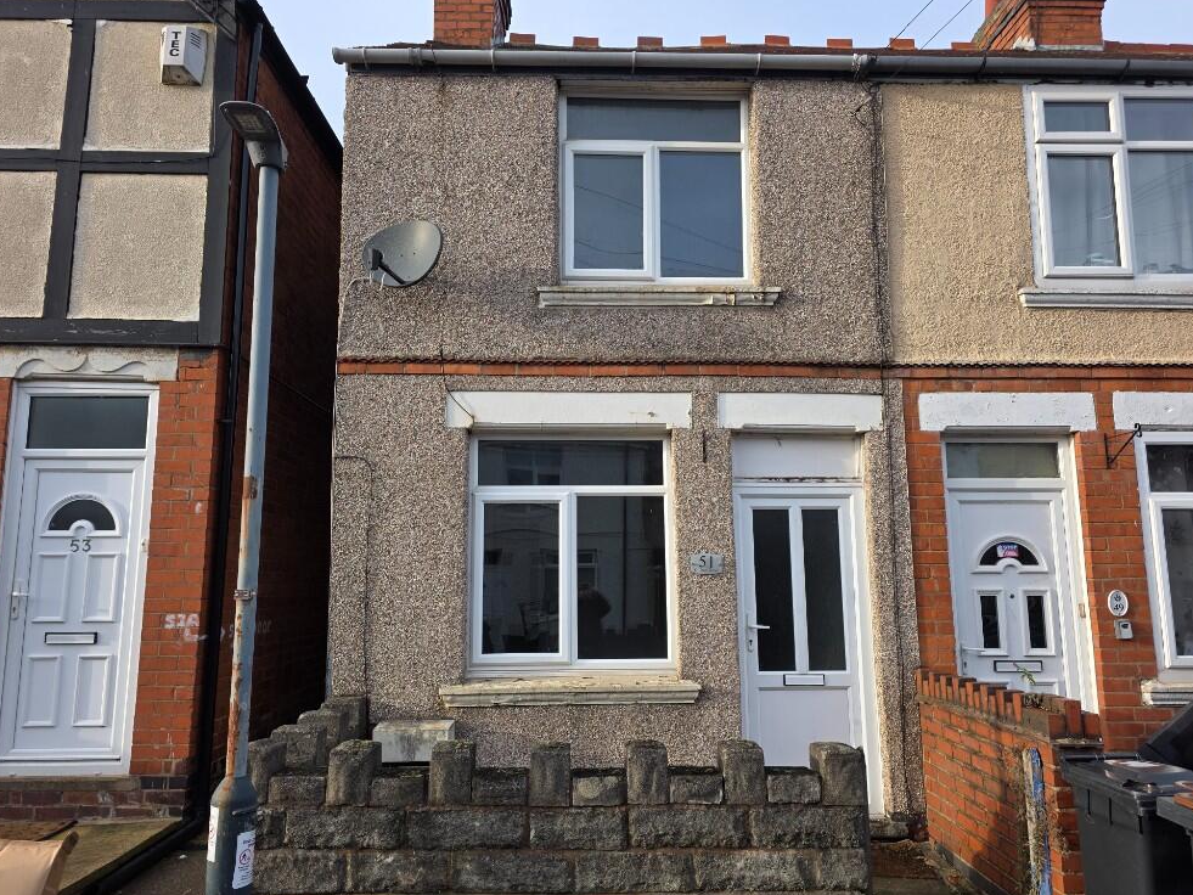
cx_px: 608
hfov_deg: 71.6
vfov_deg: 56.8
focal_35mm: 24
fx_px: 827
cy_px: 461
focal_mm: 6.3
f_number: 1.7
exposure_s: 1/1406
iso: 80
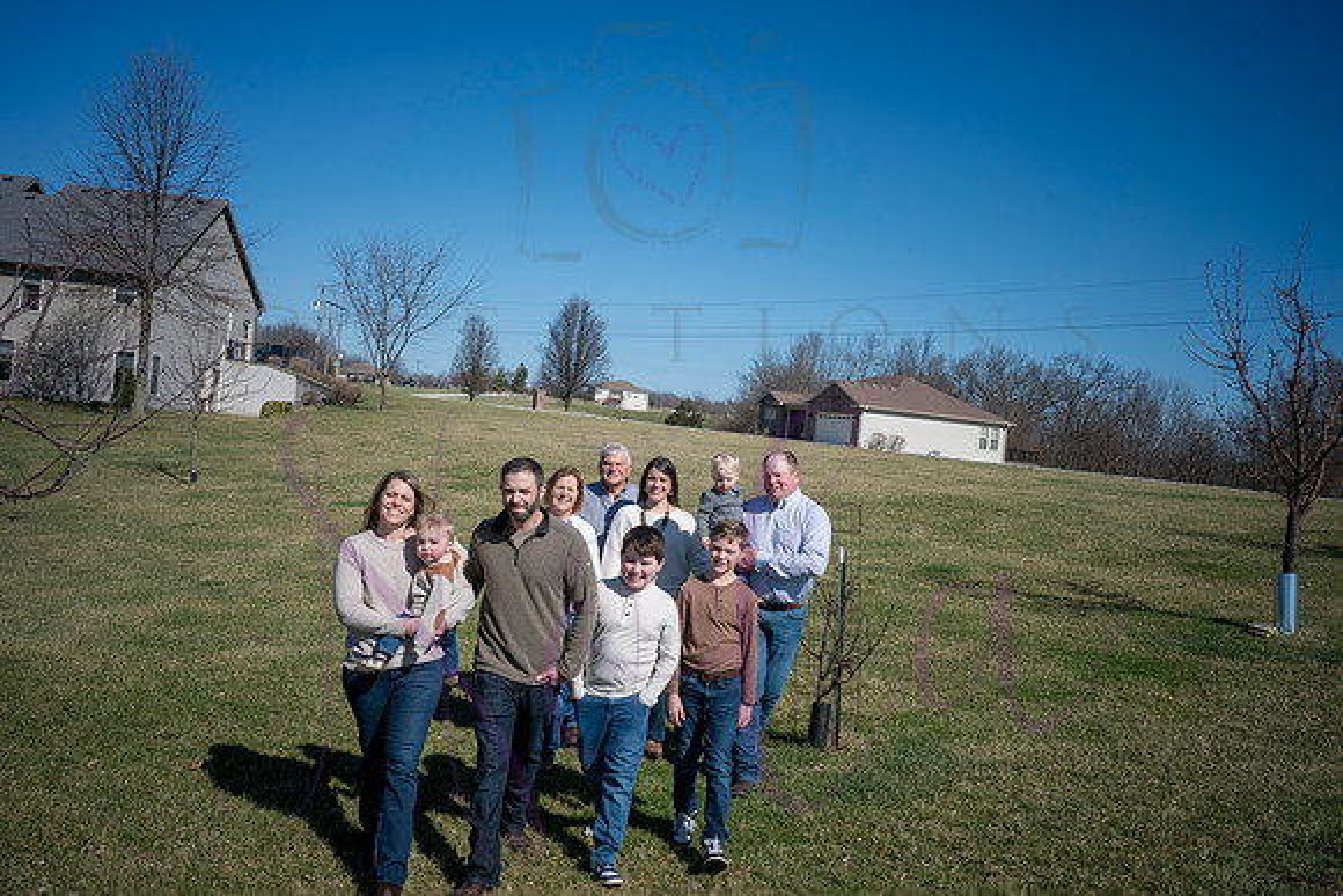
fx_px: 1175
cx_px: 672
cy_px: 448
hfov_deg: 59.5
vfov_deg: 41.7
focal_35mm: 32
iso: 400
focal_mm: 31.5
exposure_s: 1/640
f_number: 13
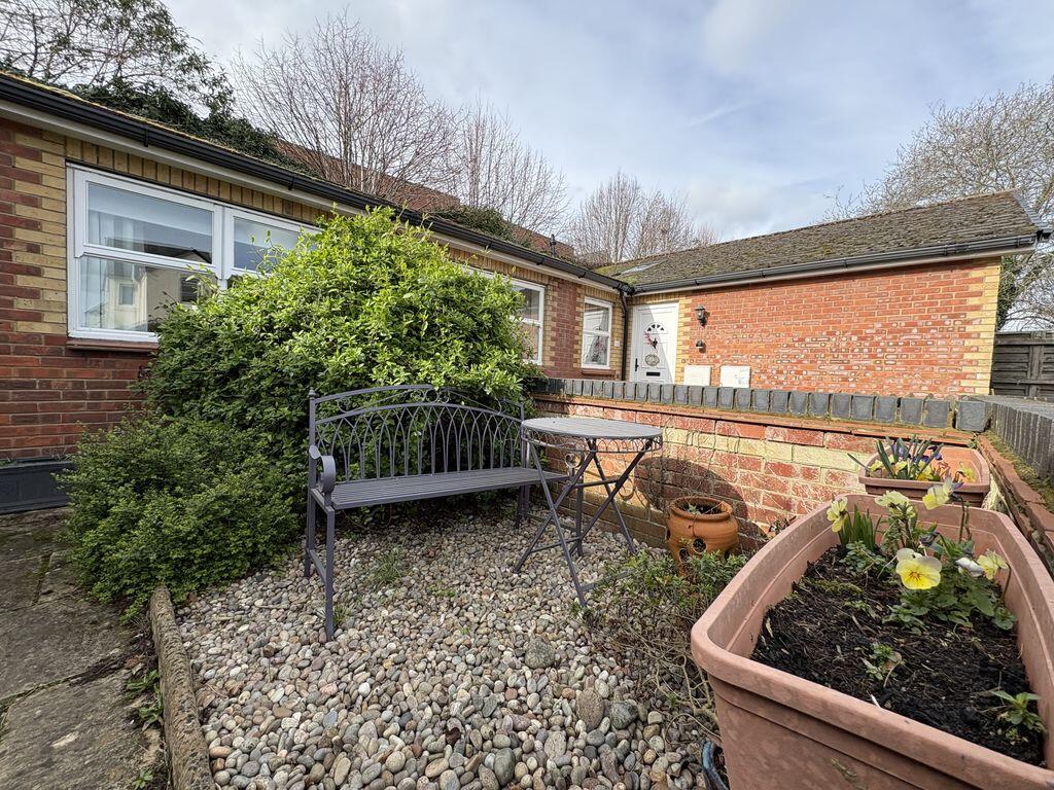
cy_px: 395
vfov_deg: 85.7
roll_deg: -1.6
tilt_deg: -2.6
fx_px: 426
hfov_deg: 102.1
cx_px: 527
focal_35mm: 14
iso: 64
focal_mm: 2.22
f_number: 2.2
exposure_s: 1/763
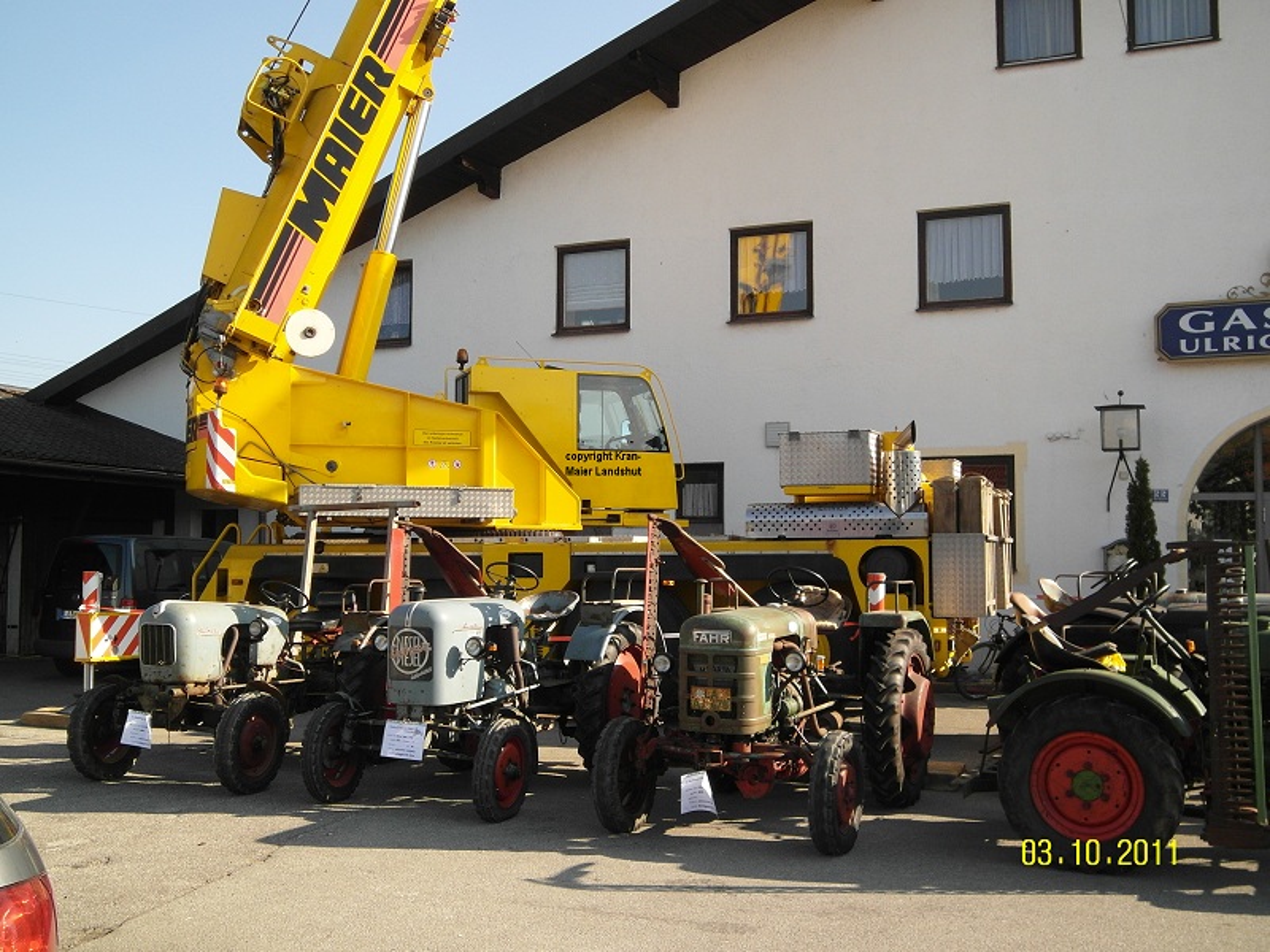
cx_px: 635
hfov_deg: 52.6
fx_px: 1284
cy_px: 476
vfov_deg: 40.7
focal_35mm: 35
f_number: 4.9
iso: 160
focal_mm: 6.5
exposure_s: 1/350
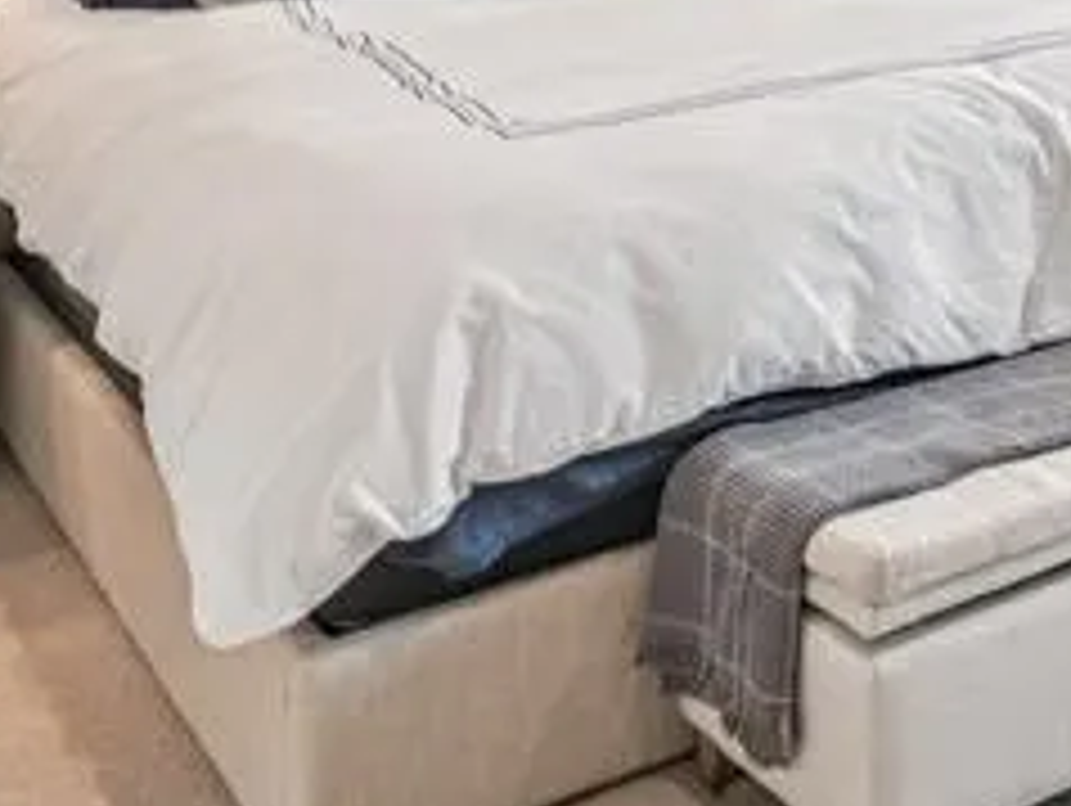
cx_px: 1305
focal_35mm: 62
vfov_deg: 21.0
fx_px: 1920
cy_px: -306
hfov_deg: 27.3
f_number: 8
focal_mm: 15
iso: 400
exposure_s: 1/30
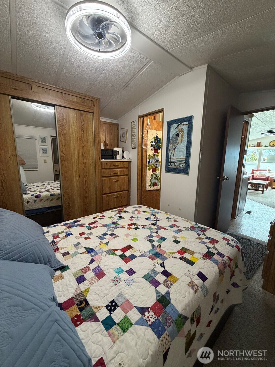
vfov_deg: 102.1
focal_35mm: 14
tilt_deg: -10.2
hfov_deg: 85.7
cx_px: 138
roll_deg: -1.4
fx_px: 148
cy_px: 184
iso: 320
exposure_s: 1/121
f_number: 2.2
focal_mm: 2.22
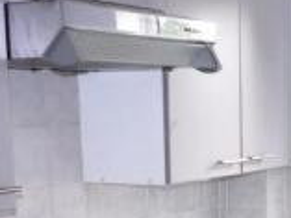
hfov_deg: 18.6
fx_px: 875
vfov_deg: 13.8
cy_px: 274
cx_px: 259
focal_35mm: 104
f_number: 4.3
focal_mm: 5.1
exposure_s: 1/21
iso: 200
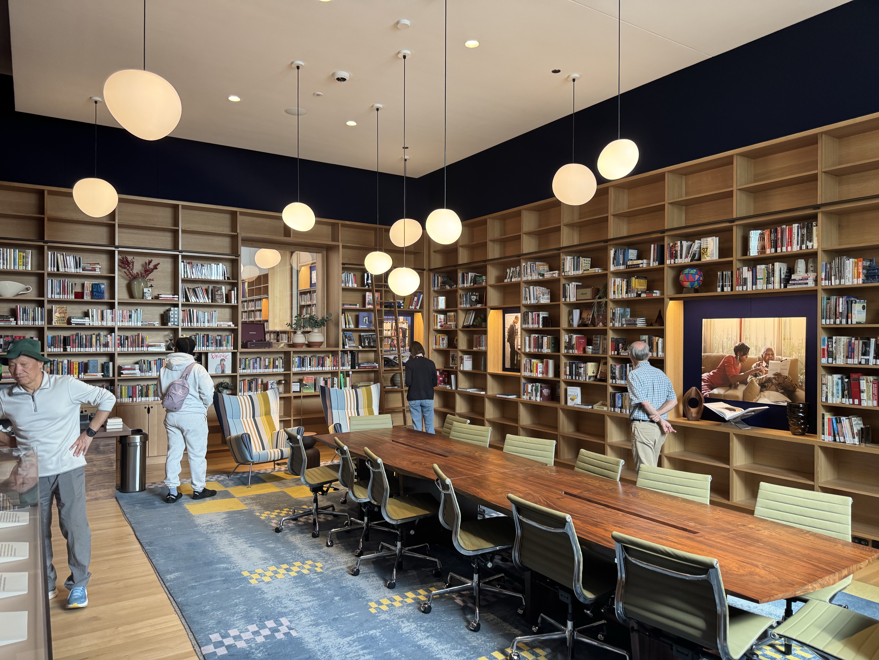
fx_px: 609
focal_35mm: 24
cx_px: 440
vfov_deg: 56.8
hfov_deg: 71.6
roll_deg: +0.0
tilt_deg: +1.4
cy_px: 330
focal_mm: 6.76
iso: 160
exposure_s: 1/60
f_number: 1.78
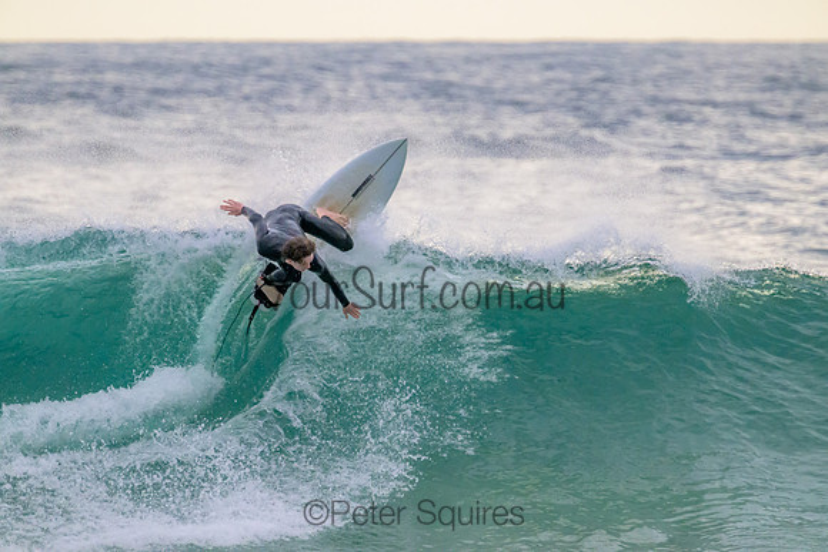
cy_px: 276
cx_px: 414
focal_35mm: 800
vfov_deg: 1.7
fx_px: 18403
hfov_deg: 2.6
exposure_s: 1/2000
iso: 8000
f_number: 11
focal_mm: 800
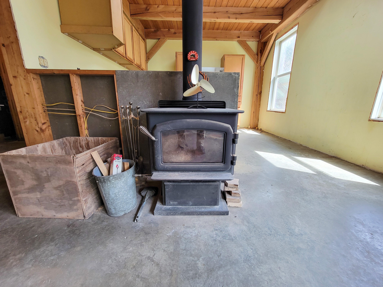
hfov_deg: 106.2
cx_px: 192
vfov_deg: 89.9
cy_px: 144
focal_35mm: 13
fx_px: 144
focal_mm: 2.2
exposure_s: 1/60
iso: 125
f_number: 2.2
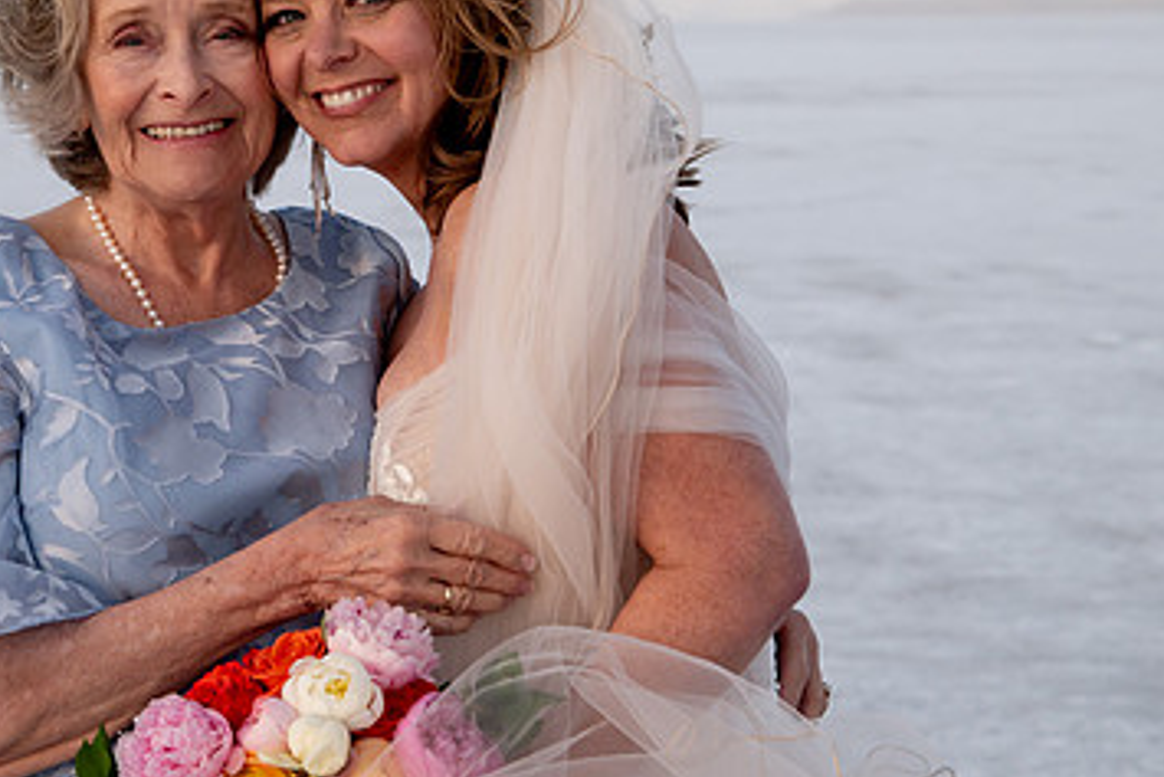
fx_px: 4043
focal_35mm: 125
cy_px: 203
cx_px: 489
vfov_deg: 11.0
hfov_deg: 16.4
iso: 200
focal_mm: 70
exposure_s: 1/320
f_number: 6.3
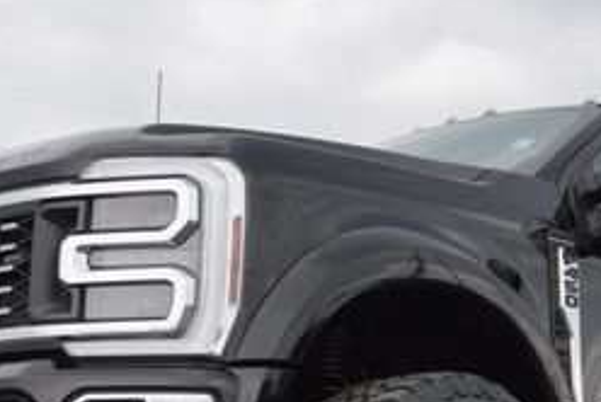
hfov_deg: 23.6
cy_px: 390
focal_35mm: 85
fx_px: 1421
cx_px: 458
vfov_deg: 15.8
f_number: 5.6
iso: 100
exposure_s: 1/125
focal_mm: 22
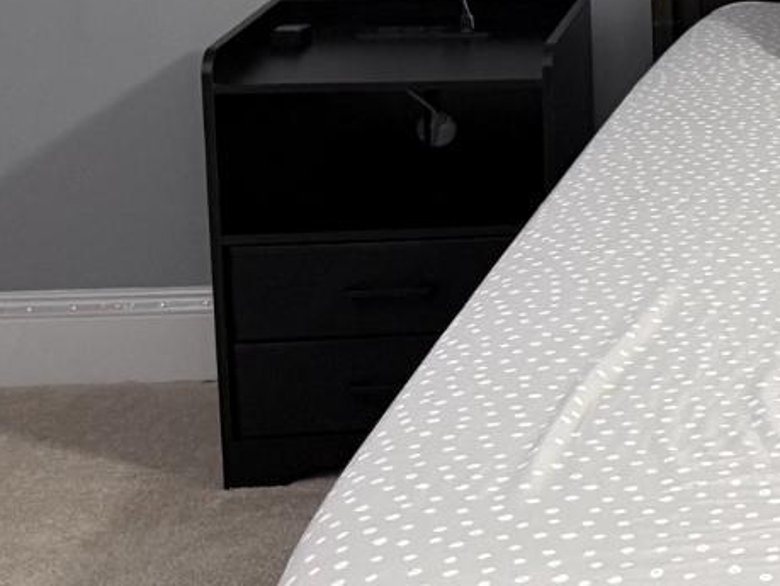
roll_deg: -1.8
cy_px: -66
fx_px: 2413
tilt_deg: -8.5
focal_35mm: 107
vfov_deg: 13.6
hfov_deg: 14.2
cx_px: 1725
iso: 250
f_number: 1.78
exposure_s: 1/60
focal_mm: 6.76
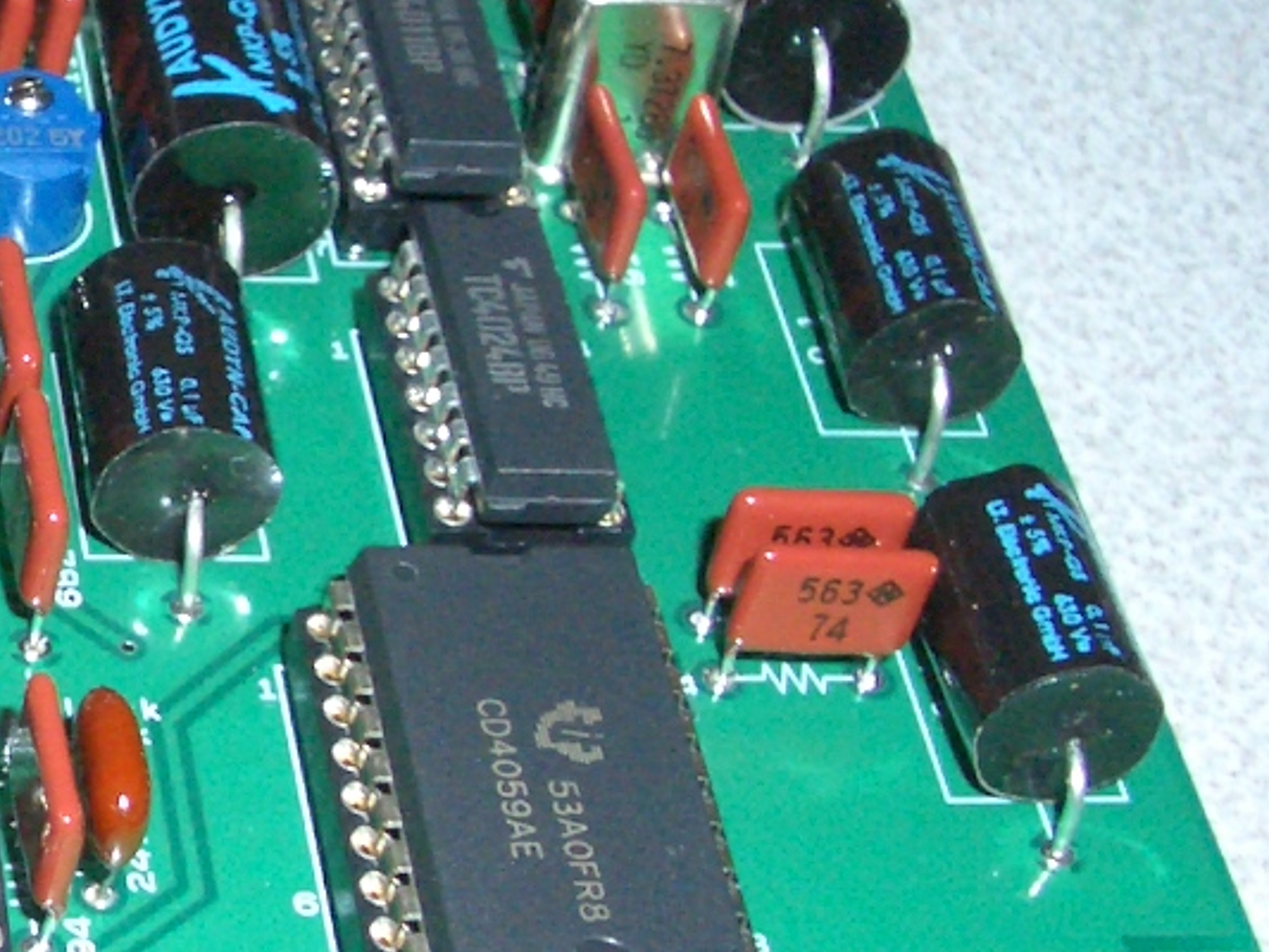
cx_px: -548
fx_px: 3850
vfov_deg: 14.1
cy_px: 495
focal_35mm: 105
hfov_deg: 17.2
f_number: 4.3
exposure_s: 1/60
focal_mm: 5.8
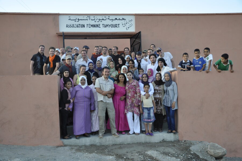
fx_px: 262
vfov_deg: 34.1
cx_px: 121
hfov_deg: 49.6
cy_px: 80
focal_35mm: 39
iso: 320
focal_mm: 26
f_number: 5.6
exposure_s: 1/125
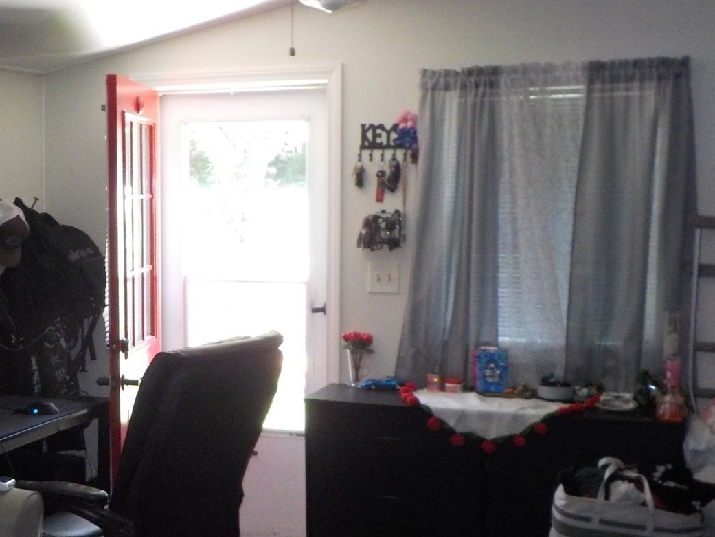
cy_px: 301
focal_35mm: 59
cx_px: 130
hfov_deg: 31.7
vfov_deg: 24.8
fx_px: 1219
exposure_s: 1/30
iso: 360
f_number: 3.3
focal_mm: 4.1
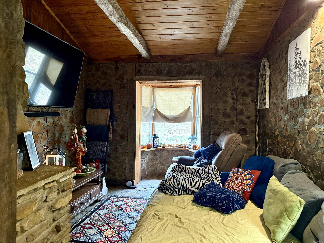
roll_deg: -0.8
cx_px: 162
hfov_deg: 71.6
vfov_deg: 56.8
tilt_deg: -2.3
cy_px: 122
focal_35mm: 24
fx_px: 225
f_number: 1.78
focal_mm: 6.76
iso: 800
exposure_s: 1/60
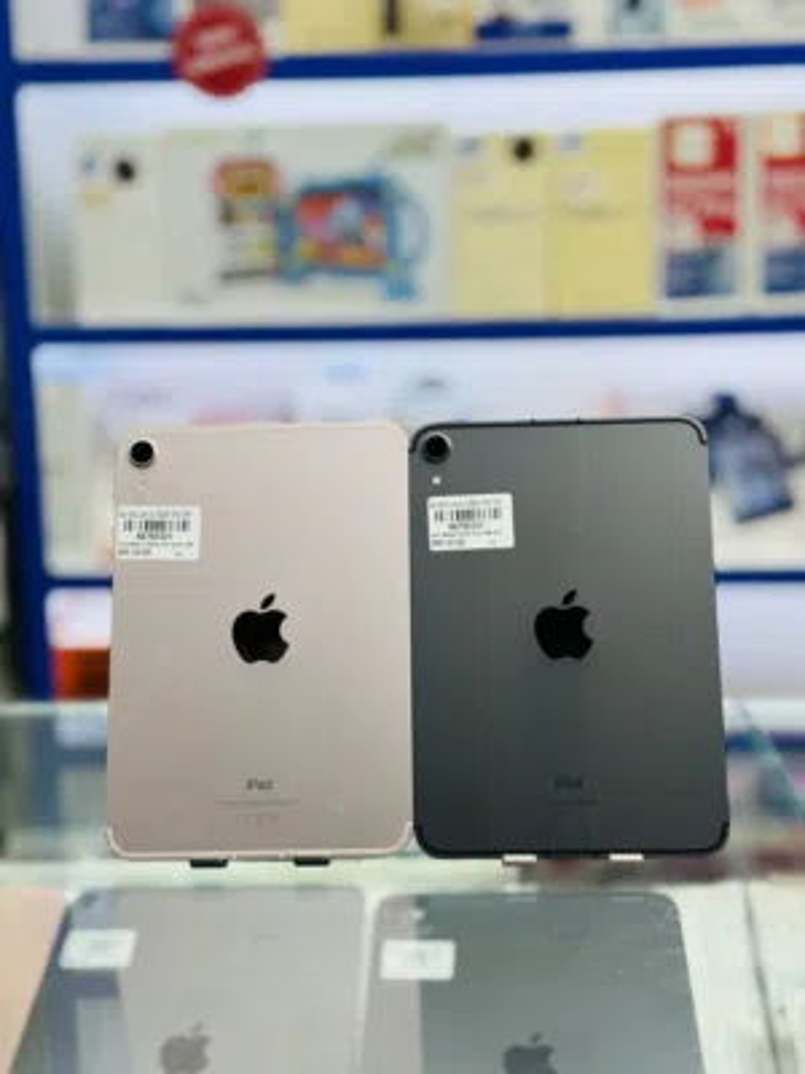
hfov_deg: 30.3
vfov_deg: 39.7
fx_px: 1488
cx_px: 402
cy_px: 537
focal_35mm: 48
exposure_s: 1/678
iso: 64
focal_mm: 6.76
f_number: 1.78
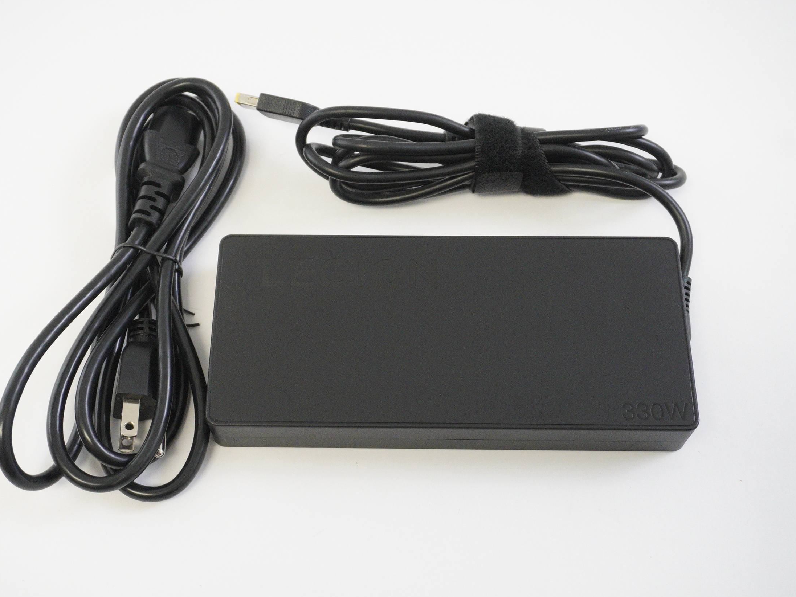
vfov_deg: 31.5
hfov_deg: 41.2
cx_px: 359
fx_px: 1058
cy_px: 300
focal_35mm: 46
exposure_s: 1/200
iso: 5000
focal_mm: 28
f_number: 5.6
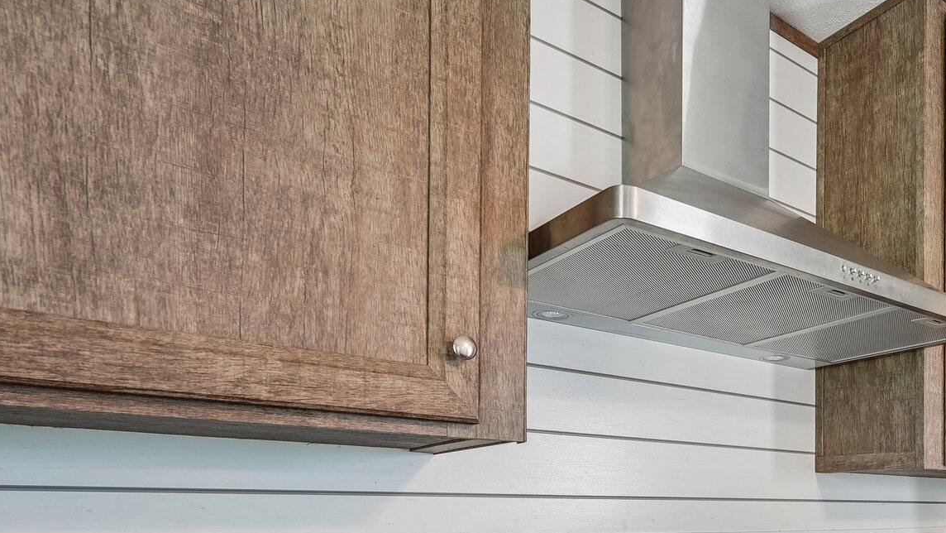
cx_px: 738
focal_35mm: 30
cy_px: 514
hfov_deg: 59.9
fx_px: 753
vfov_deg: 35.7
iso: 400
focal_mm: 16
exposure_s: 1/8
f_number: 8
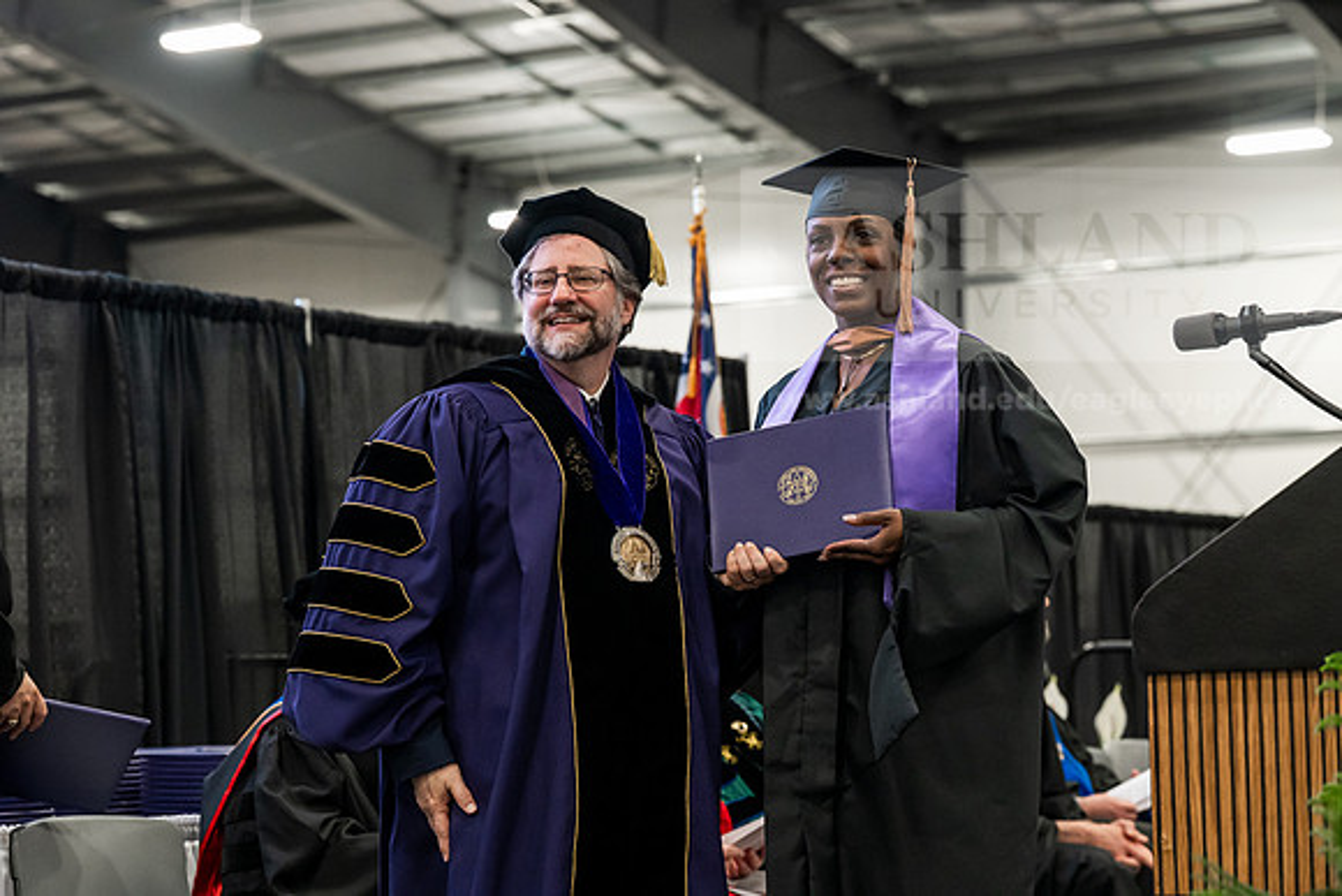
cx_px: 671
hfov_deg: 23.6
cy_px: 448
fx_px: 3206
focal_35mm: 86
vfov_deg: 15.9
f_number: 4.5
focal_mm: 86
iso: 4000
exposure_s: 1/200
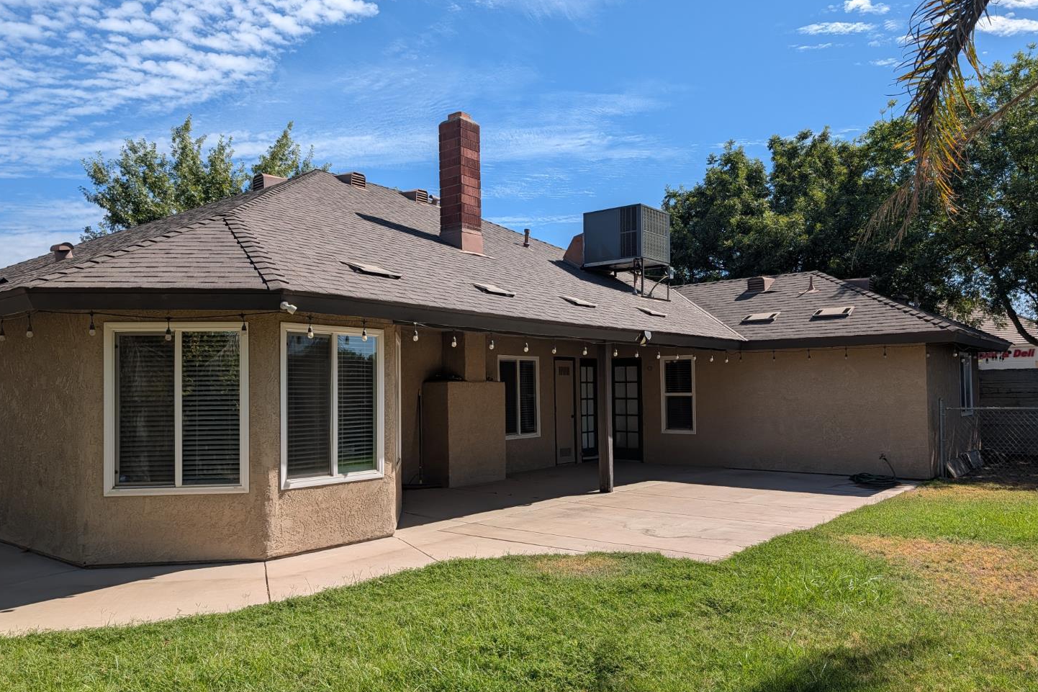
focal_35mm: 26
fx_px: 750
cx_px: 520
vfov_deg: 49.5
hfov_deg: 69.4
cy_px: 374
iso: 22
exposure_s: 1/1195
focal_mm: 6.9
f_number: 1.68
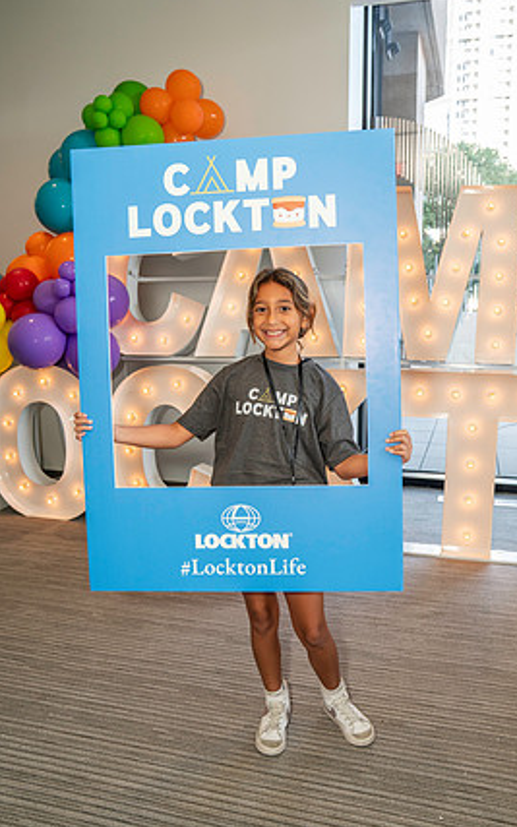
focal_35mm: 29
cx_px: 289
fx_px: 654
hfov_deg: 43.1
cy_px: 413
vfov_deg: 64.6
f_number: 4.5
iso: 1000
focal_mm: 27
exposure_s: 1/200
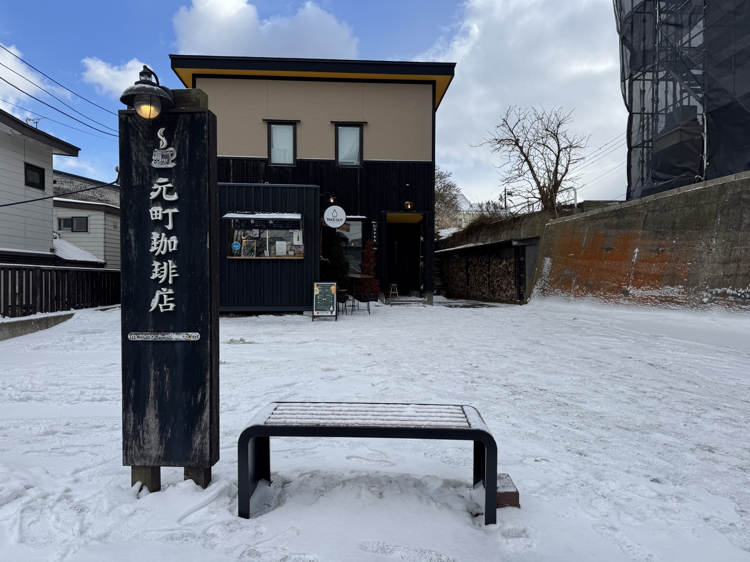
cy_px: 281
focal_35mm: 24
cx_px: 375
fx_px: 520
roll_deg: +0.0
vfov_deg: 56.8
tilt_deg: +0.2
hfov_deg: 71.6
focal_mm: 6.76
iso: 80
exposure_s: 1/4608
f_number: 1.78
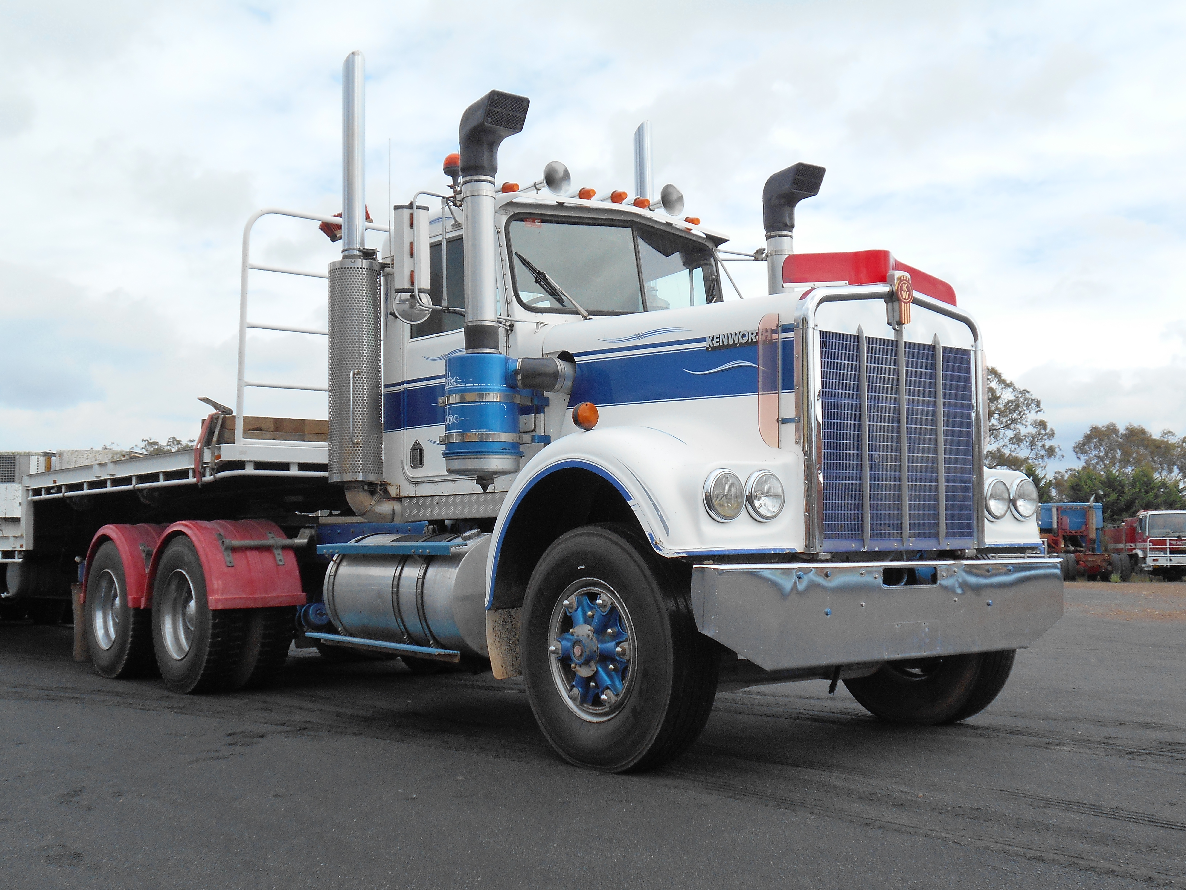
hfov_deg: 47.9
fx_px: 1336
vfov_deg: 36.8
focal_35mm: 39
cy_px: 445
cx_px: 593
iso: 80
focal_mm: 6.7
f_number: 3.9
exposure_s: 1/640
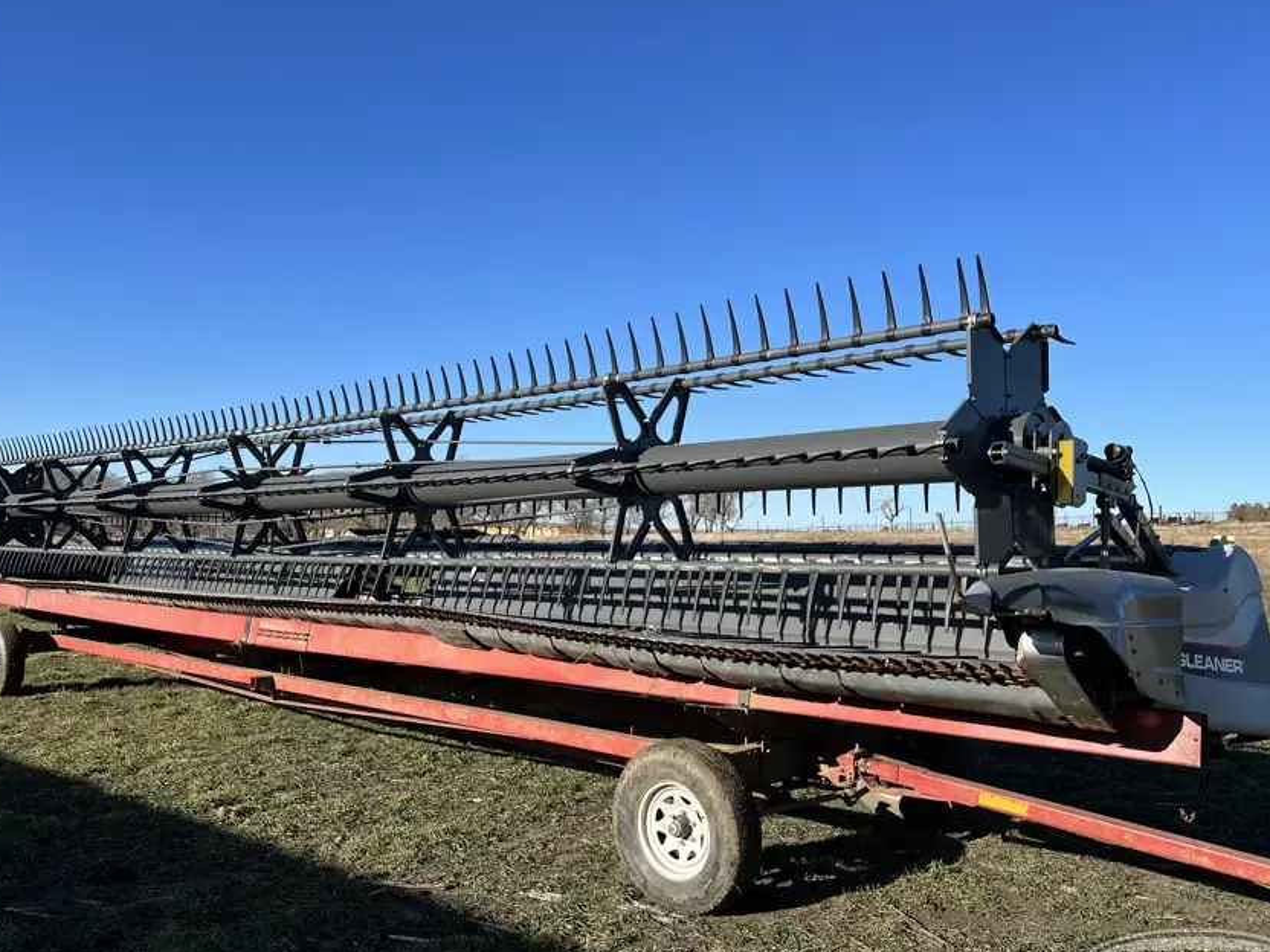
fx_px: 1101
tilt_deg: +1.7
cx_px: 612
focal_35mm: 30
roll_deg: -2.1
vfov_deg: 46.8
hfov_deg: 59.9
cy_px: 484
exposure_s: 1/3460
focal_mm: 5.7
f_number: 1.5
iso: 50
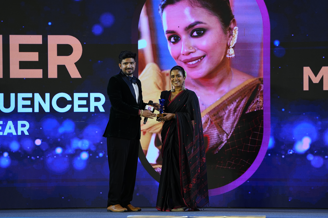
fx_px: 1394
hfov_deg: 13.4
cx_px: 164
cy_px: 109
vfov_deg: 9.0
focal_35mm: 153
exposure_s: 1/200
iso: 640
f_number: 3.5
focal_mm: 153
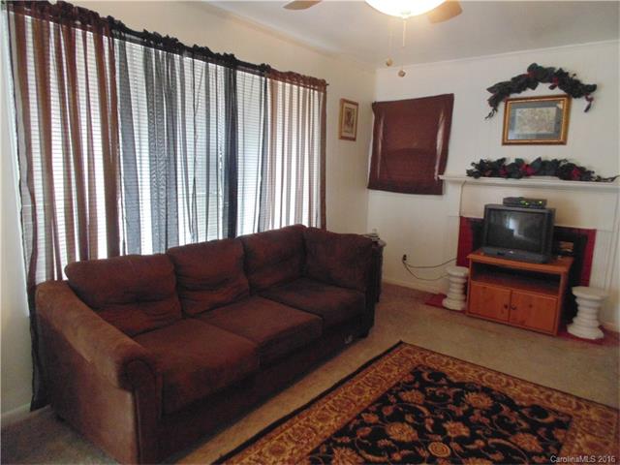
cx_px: 310
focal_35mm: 22
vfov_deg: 61.1
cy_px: 232
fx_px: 394
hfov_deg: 76.4
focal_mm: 4
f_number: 3.1
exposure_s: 1/10
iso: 400
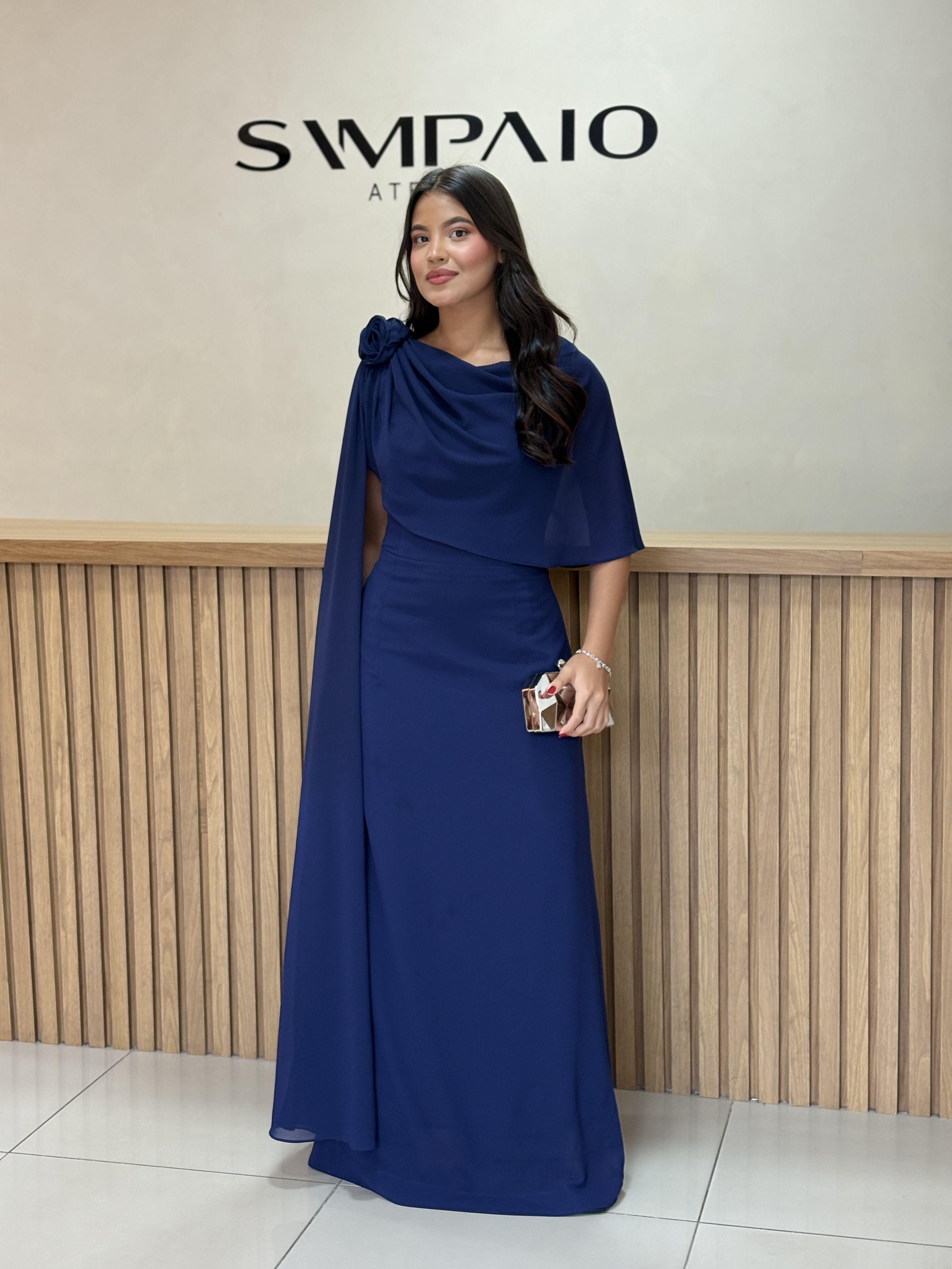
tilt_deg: -6.9
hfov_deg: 28.0
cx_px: 476
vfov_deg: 36.8
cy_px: 634
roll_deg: +0.6
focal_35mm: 52
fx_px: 1907
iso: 80
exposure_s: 1/60
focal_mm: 5.96
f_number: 1.6
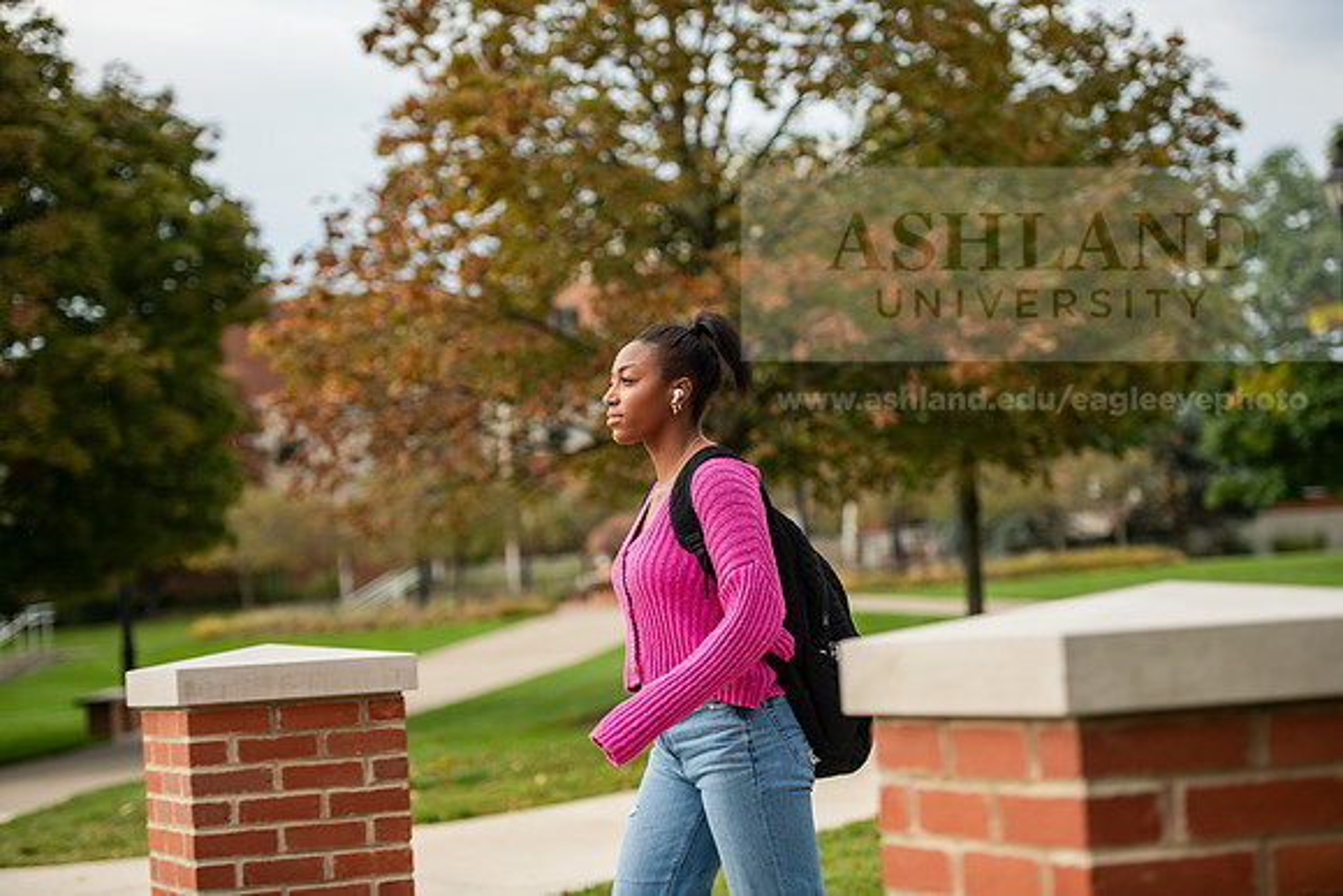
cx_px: 672
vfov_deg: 15.9
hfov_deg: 23.6
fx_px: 3209
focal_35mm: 86
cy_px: 448
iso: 125
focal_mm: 86
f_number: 2.8
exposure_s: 1/400
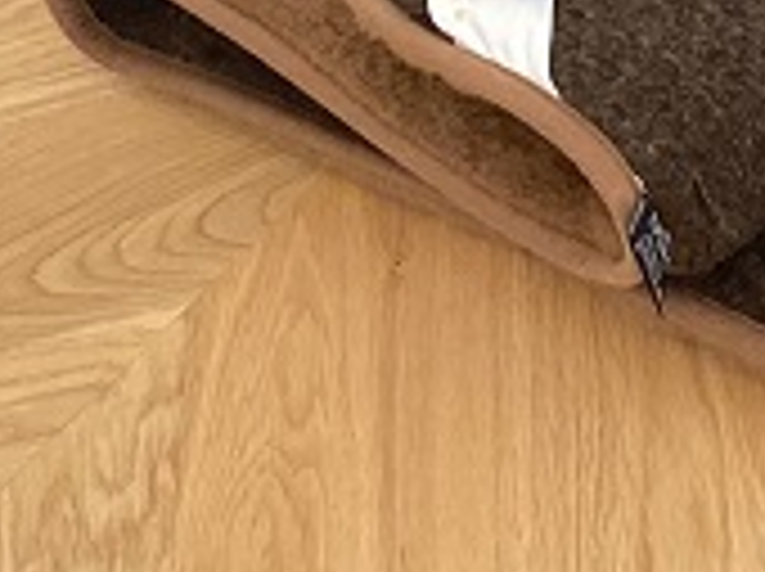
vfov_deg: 7.8
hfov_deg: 9.4
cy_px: -423
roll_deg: +8.3
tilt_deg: -40.8
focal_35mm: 184
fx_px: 4061
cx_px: 1958
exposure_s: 1/108
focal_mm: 4.25
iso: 125
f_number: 1.8
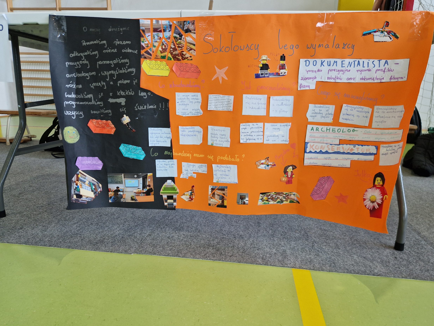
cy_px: 167
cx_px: 220
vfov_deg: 56.8
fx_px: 301
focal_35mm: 24
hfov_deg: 71.6
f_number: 1.8
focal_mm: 5.4
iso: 50
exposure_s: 1/180
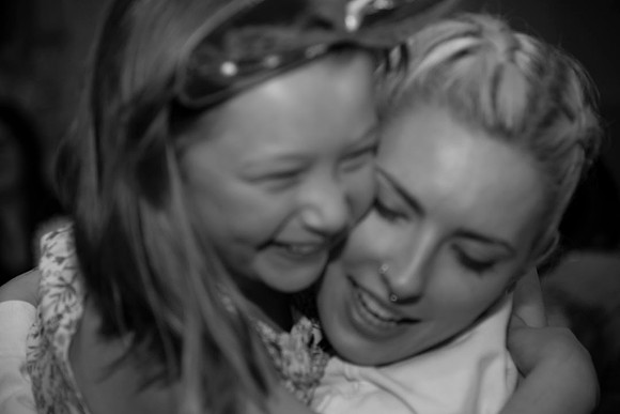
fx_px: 1723
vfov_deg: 13.7
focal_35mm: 100
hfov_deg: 20.4
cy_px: 207
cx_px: 310
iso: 1000
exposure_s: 1/200
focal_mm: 100
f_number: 4
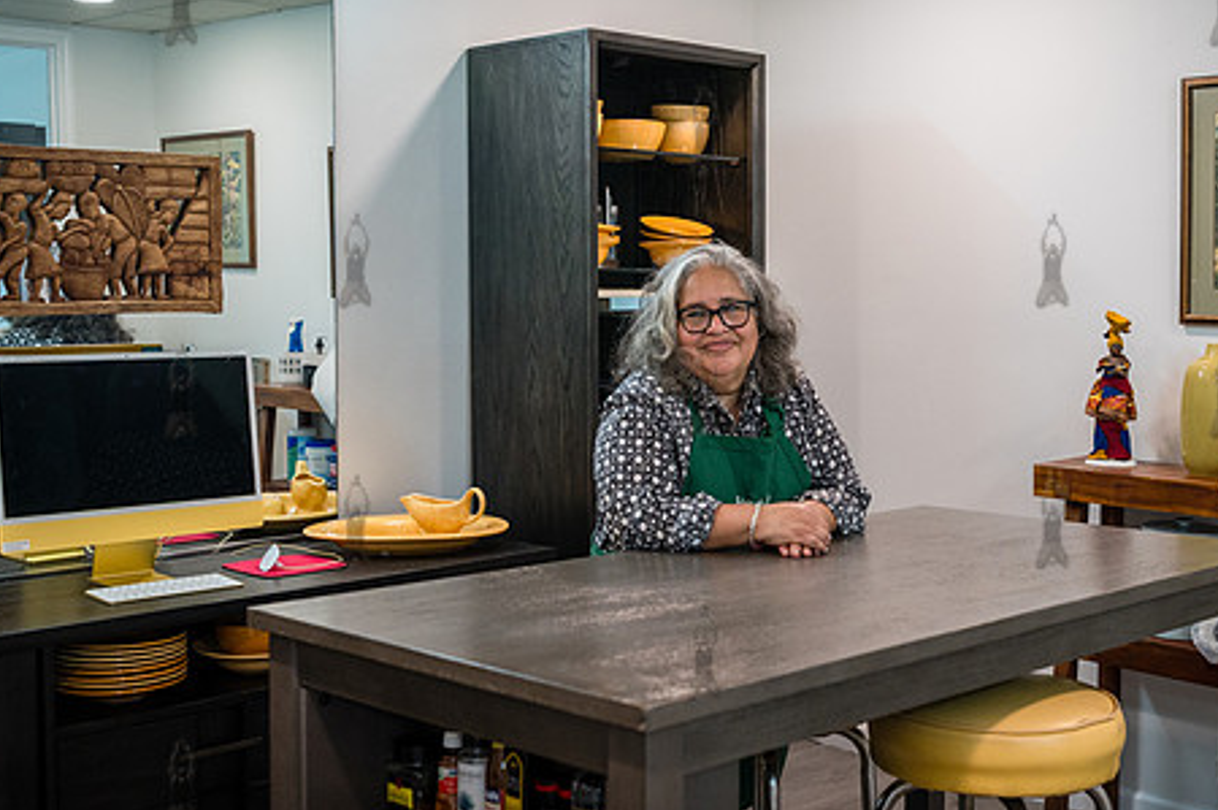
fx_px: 1555
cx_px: 701
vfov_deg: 29.2
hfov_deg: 42.7
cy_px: 390
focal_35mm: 46
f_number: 3.5
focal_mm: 35
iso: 2000
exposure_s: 1/200
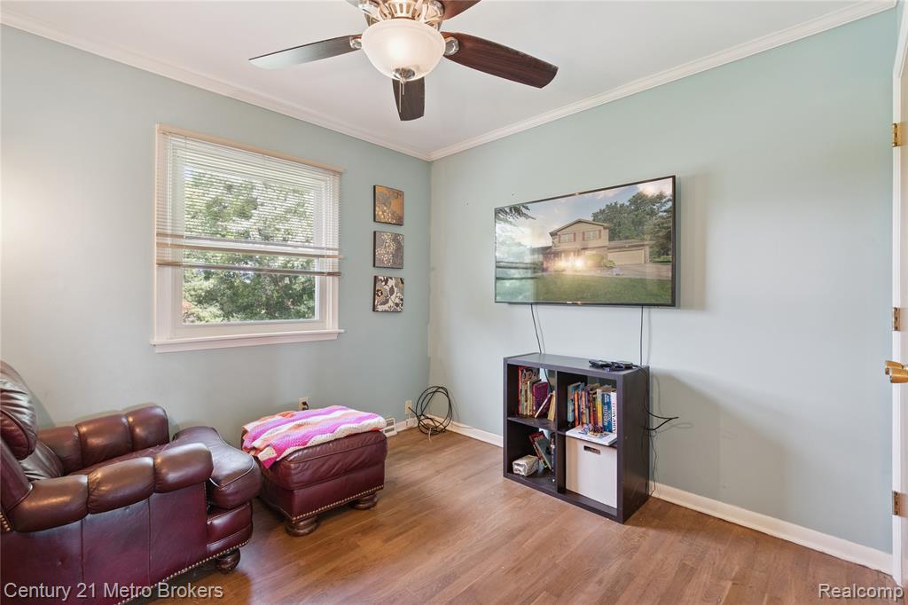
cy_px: 302
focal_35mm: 15
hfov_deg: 100.4
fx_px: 378
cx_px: 454
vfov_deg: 77.3
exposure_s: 1/10
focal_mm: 10
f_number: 8
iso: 400
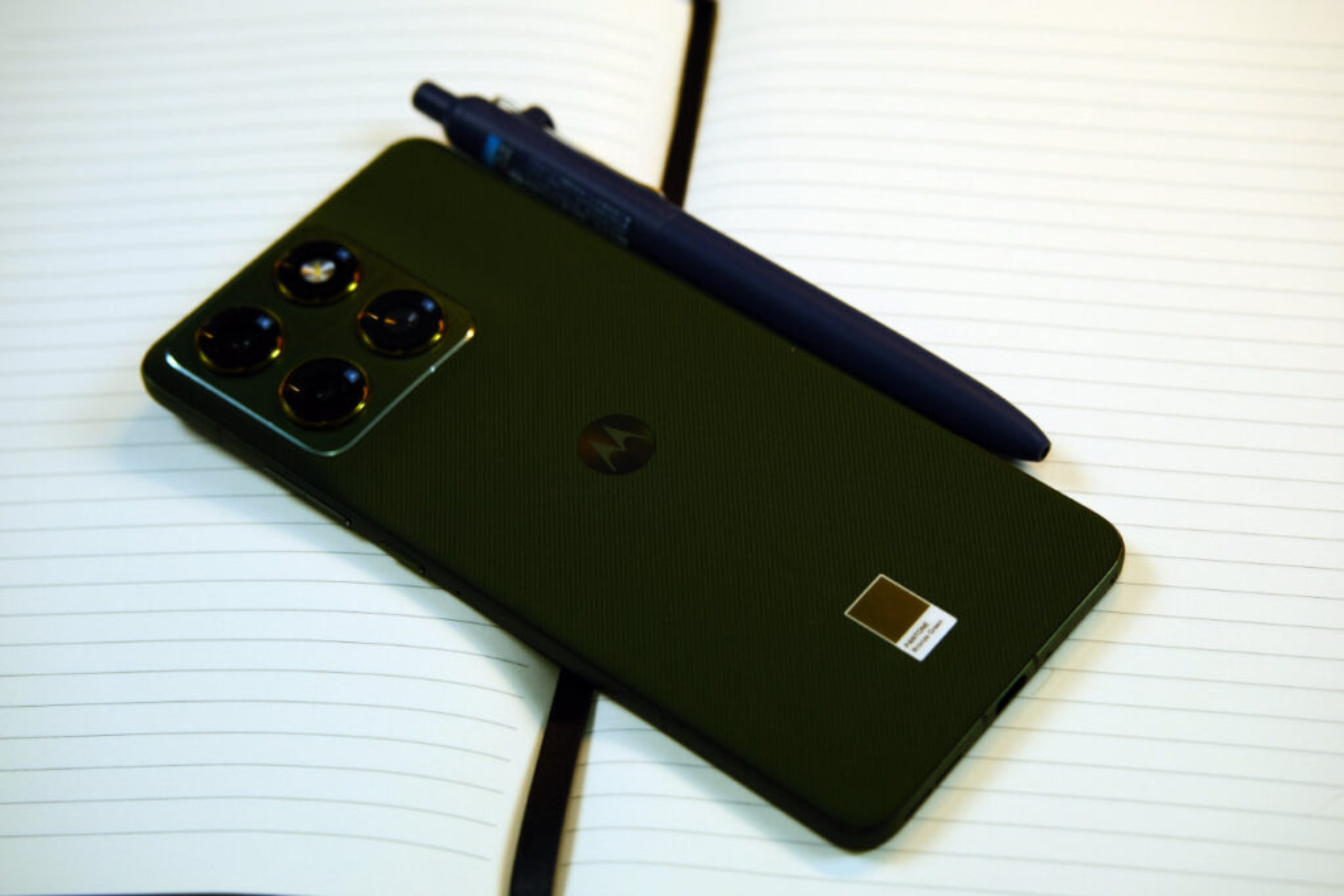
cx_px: 672
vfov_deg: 18.2
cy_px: 448
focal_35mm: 75
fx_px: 2800
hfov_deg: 27.0
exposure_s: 1/200
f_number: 4
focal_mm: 50
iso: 640
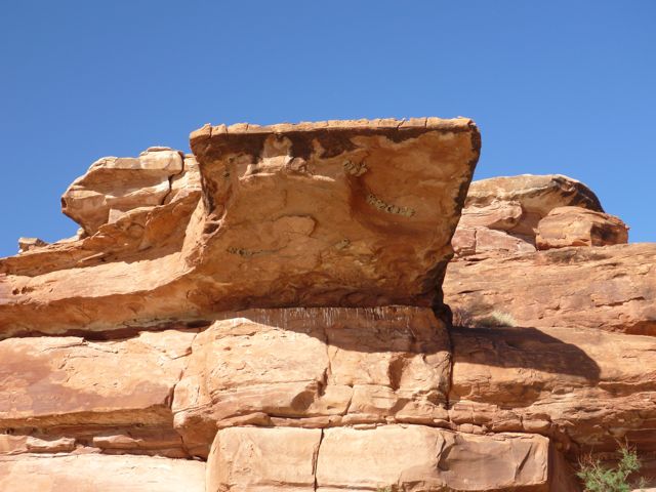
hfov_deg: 42.9
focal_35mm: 44
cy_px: 246
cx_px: 328
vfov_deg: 32.9
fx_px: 834
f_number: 4.3
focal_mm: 7.8
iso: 80
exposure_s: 1/200
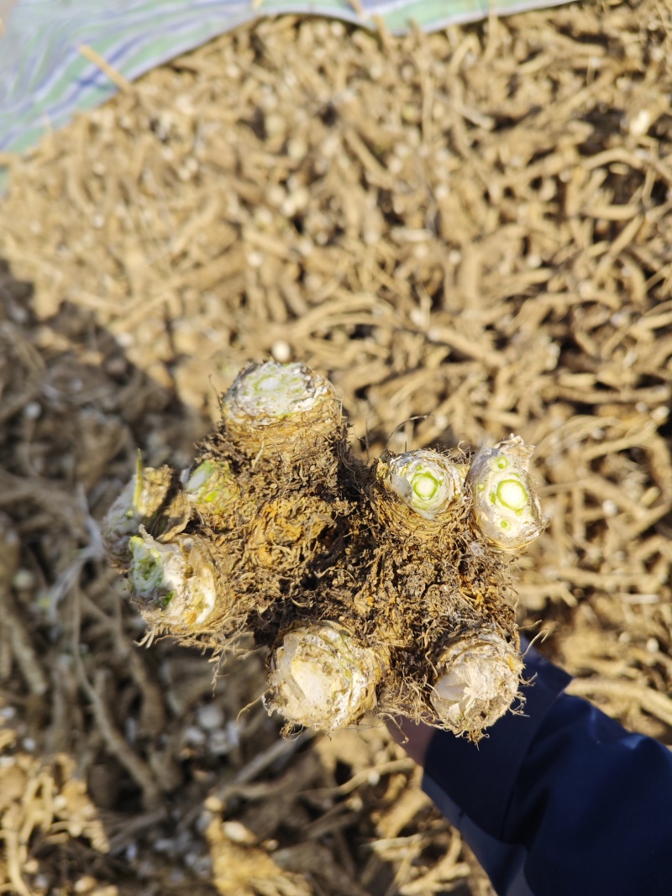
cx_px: 336
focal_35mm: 23
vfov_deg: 73.9
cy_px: 448
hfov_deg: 58.9
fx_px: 595
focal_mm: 5.43
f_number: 1.8
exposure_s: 1/1748
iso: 50
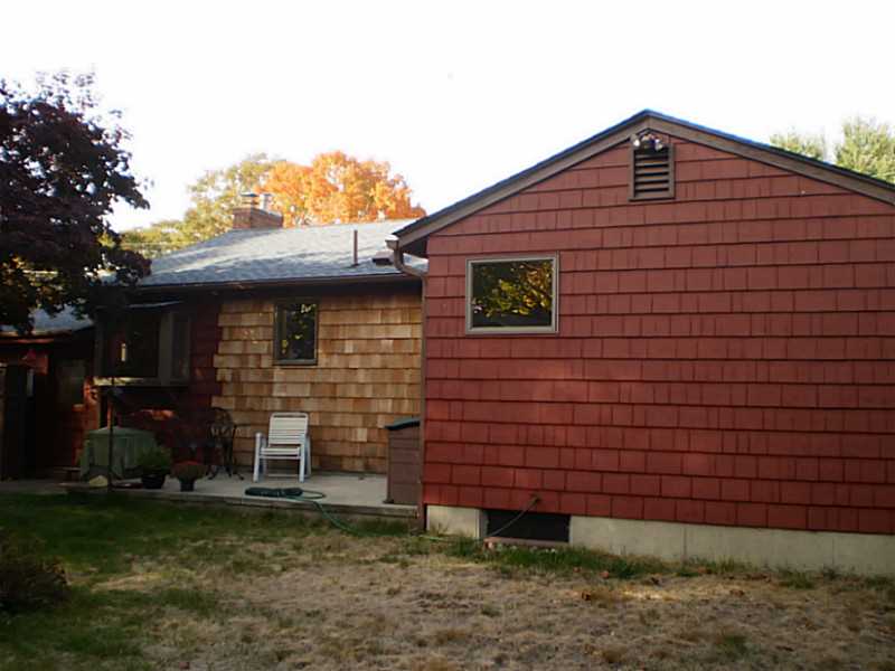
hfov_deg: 51.4
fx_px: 931
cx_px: 448
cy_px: 336
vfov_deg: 39.7
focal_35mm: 36
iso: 64
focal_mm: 6.3
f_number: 3.1
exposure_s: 1/200
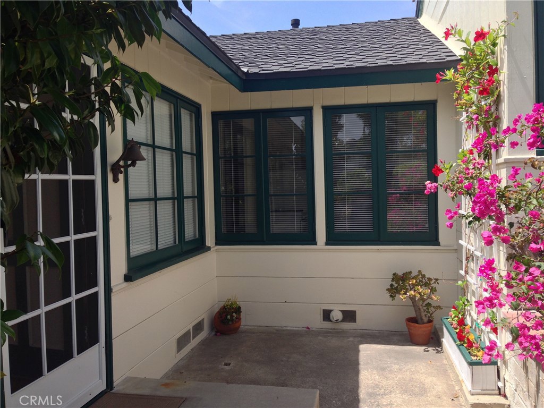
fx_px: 519
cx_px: 272
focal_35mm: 33
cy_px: 204
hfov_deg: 55.4
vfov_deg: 42.9
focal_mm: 4.12
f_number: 2.4
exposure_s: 1/547
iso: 50
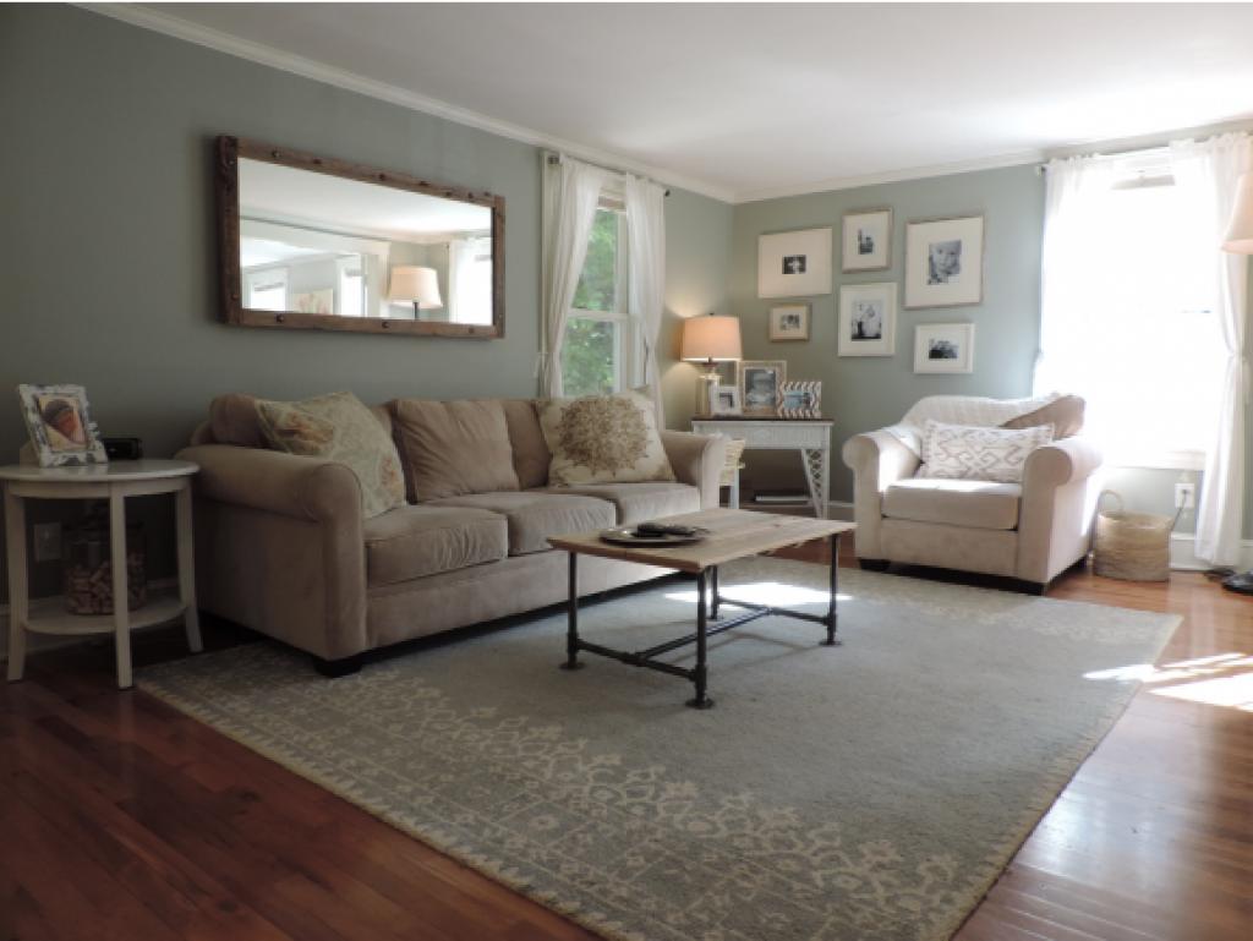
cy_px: 470
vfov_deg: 56.9
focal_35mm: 24
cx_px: 626
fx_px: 869
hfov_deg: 71.6
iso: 80
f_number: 3
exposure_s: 1/30
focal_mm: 4.3
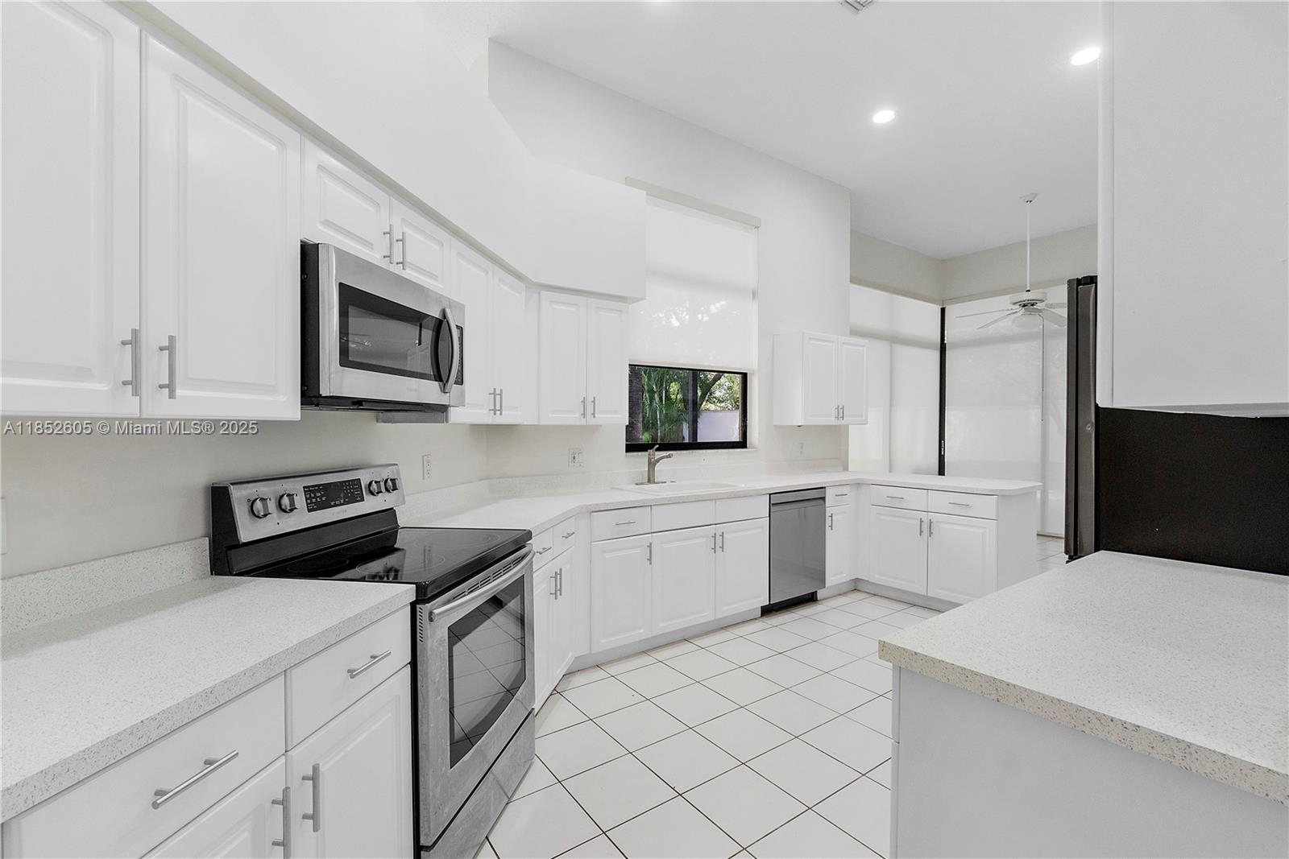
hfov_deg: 100.4
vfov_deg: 77.3
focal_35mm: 15
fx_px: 537
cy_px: 430
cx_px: 644
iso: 500
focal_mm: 10
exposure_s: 1/50
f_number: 8
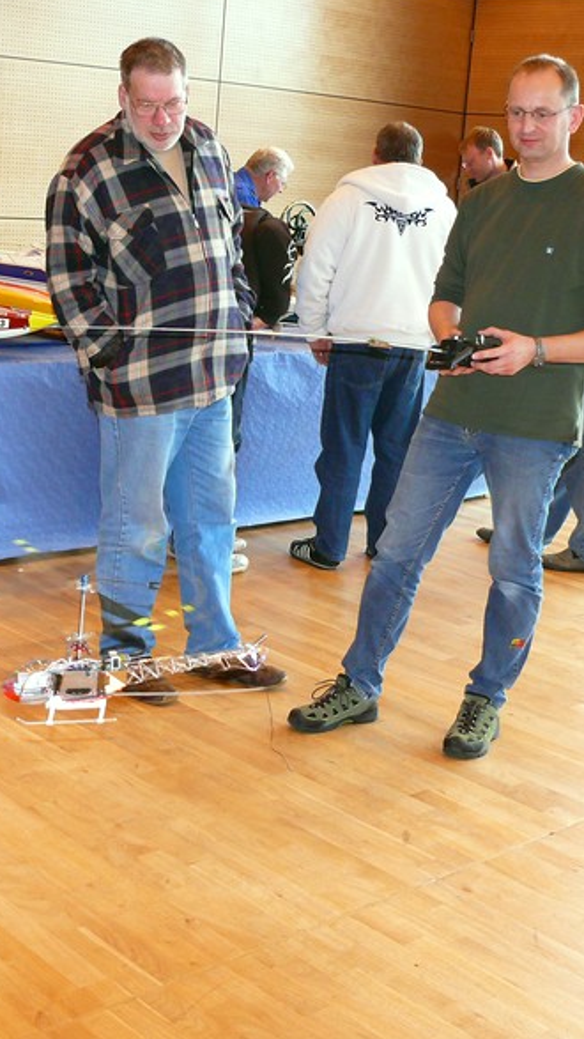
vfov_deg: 39.9
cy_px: 512
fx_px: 1432
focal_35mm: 52
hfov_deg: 22.8
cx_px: 145
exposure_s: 1/50
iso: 200
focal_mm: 7.4
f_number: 2.8
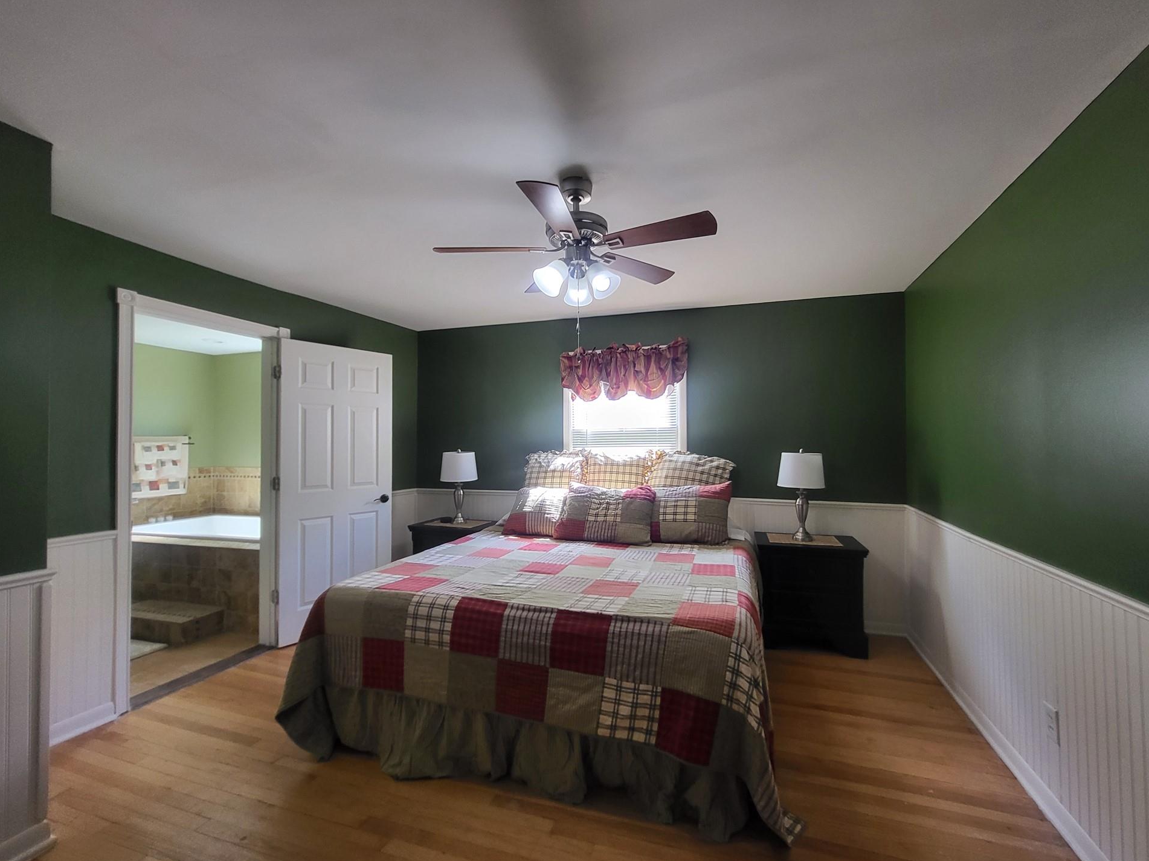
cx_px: 617
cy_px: 434
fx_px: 465
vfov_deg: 85.7
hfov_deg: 101.9
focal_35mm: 14
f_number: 2.2
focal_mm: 1.74
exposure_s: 1/60
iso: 160
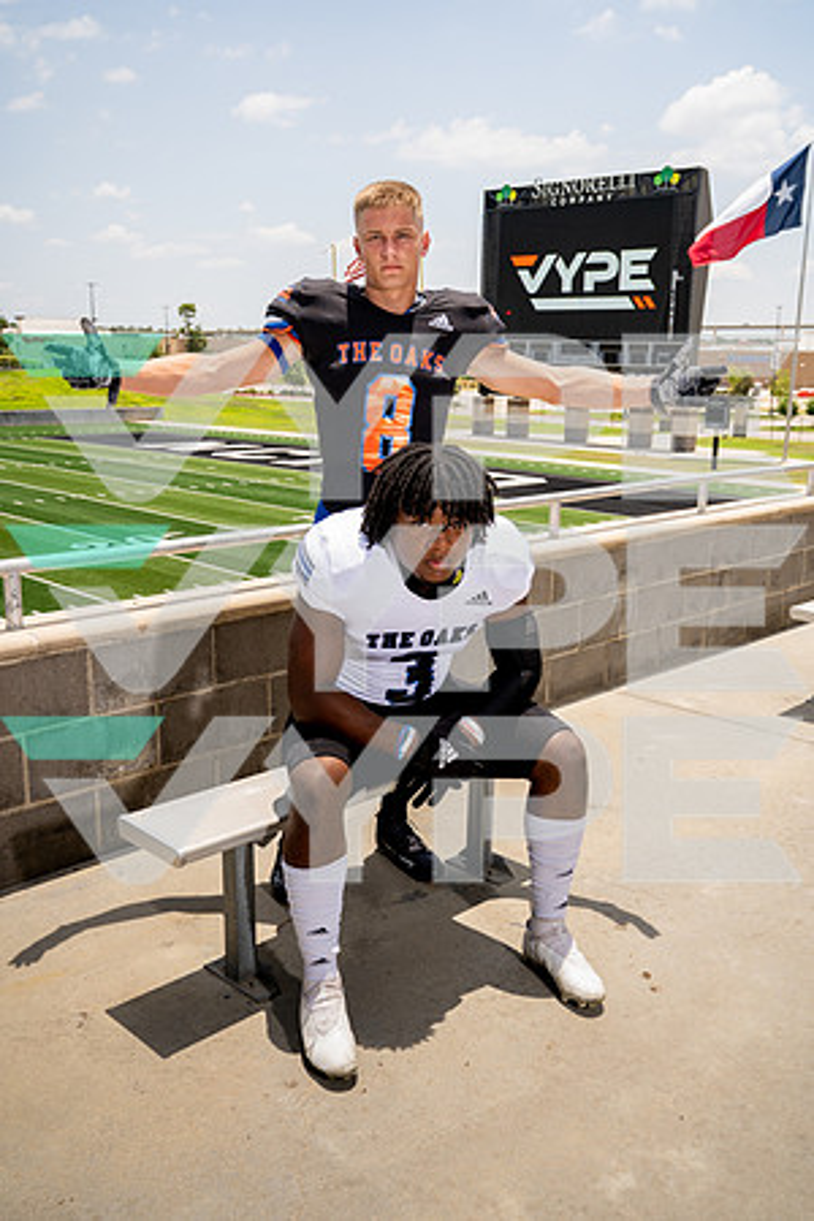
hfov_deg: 40.0
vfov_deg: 57.2
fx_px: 1119
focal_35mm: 33
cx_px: 407
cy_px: 610
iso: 100
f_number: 7.1
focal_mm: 33
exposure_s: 1/250
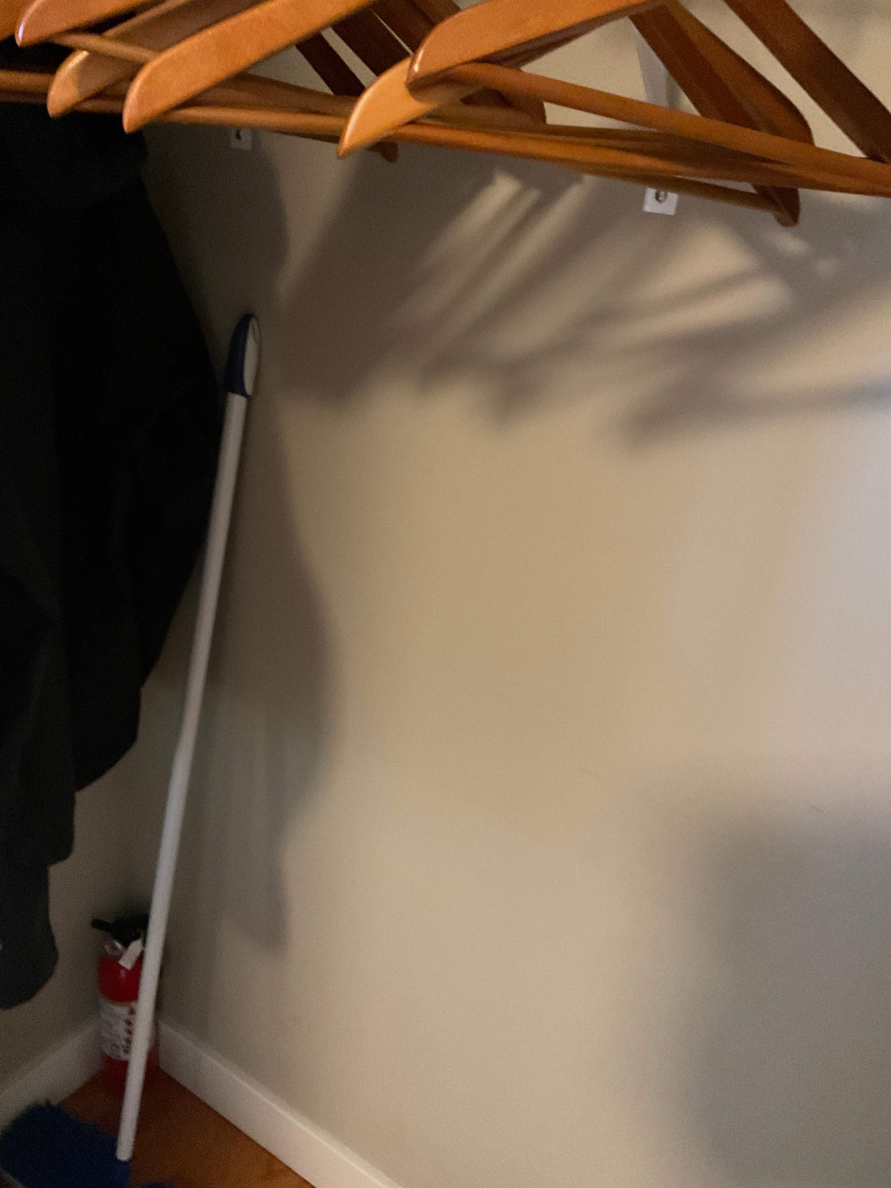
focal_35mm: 29
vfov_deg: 61.7
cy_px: 594
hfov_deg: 48.2
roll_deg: -8.0
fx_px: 995
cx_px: 446
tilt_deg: -25.5
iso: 640
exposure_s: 1/24
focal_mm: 3
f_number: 1.8
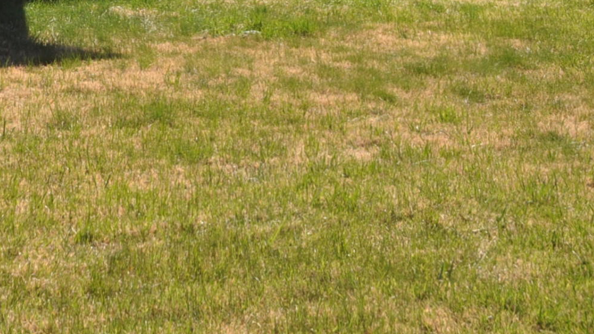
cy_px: -261
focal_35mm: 124
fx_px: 1953
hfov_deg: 17.1
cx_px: 62
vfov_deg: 9.3
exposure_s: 1/250
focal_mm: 26
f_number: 8
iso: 200
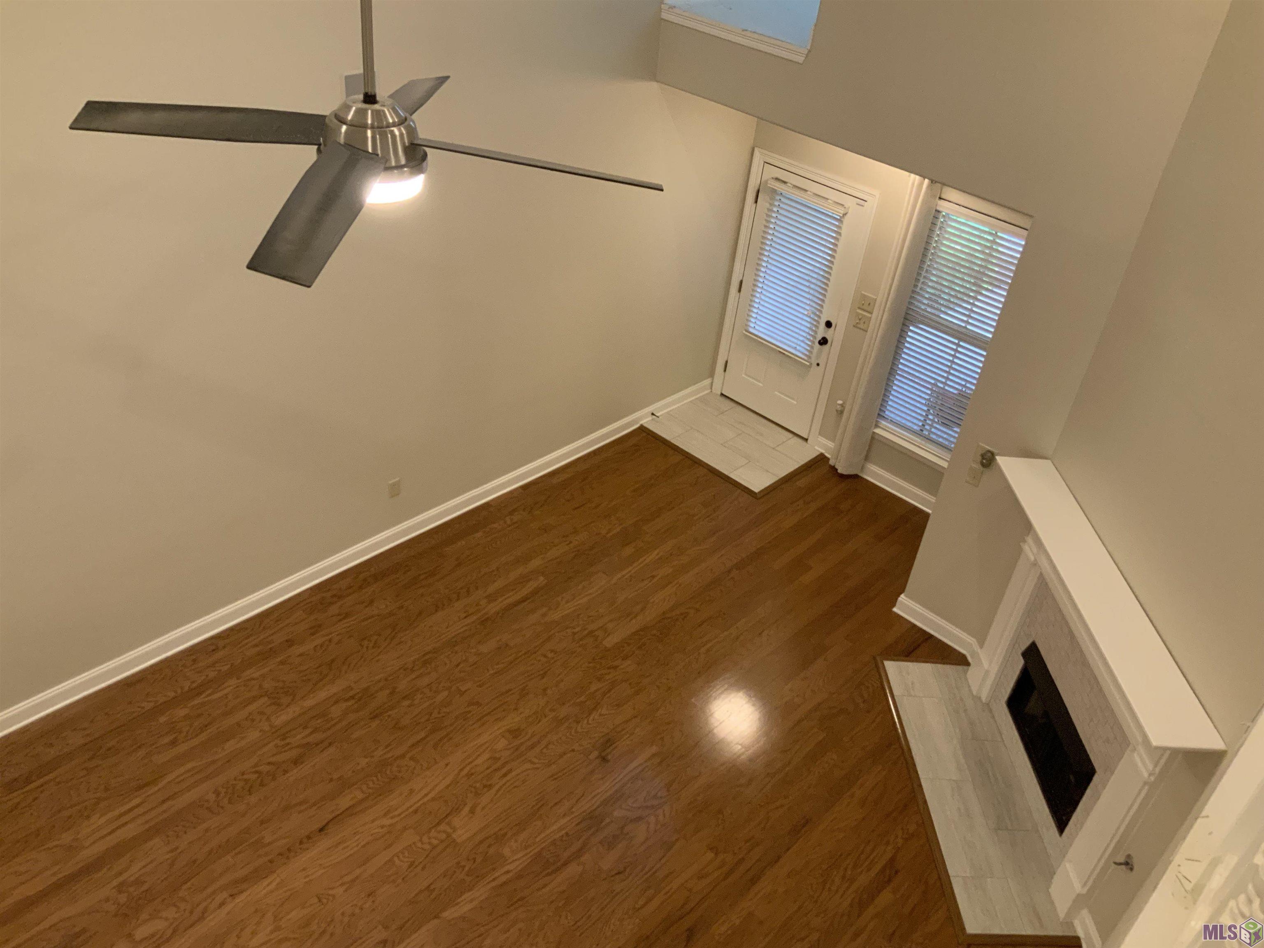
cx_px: 632
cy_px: 474
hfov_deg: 61.7
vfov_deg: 48.2
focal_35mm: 29
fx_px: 1059
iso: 250
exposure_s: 1/60
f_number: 1.8
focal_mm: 3
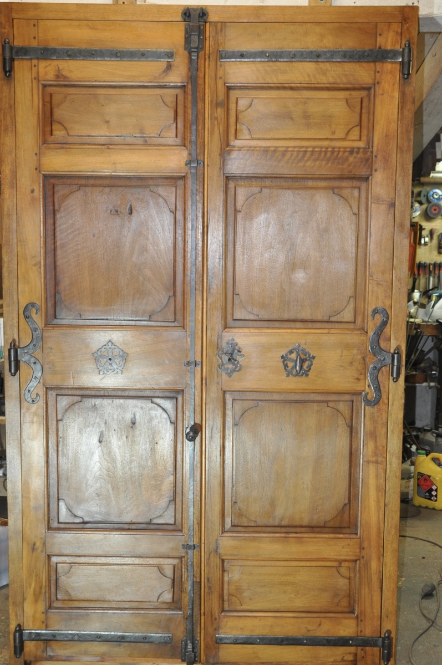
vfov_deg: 51.3
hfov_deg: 35.4
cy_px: 332
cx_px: 221
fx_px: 692
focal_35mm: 38
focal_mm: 25
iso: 800
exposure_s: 1/60
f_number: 4
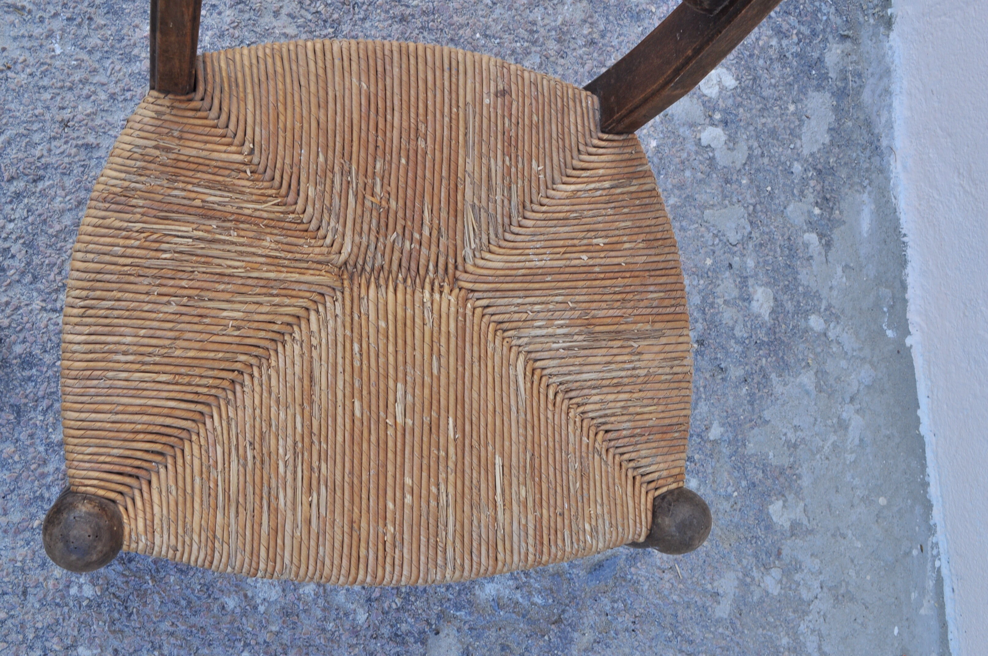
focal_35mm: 39
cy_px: 328
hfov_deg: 49.6
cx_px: 494
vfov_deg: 34.1
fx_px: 1069
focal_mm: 26
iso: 200
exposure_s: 1/50
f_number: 11
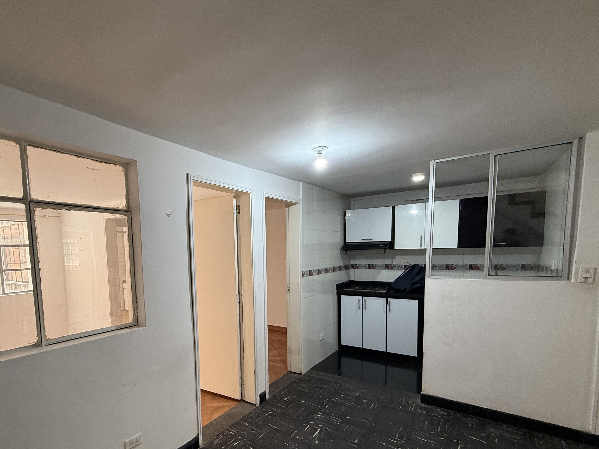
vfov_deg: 70.5
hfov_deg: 86.6
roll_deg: +1.9
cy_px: 279
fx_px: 311
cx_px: 238
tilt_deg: -4.0
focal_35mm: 18
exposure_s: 1/60
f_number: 2.2
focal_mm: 2.22
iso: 200
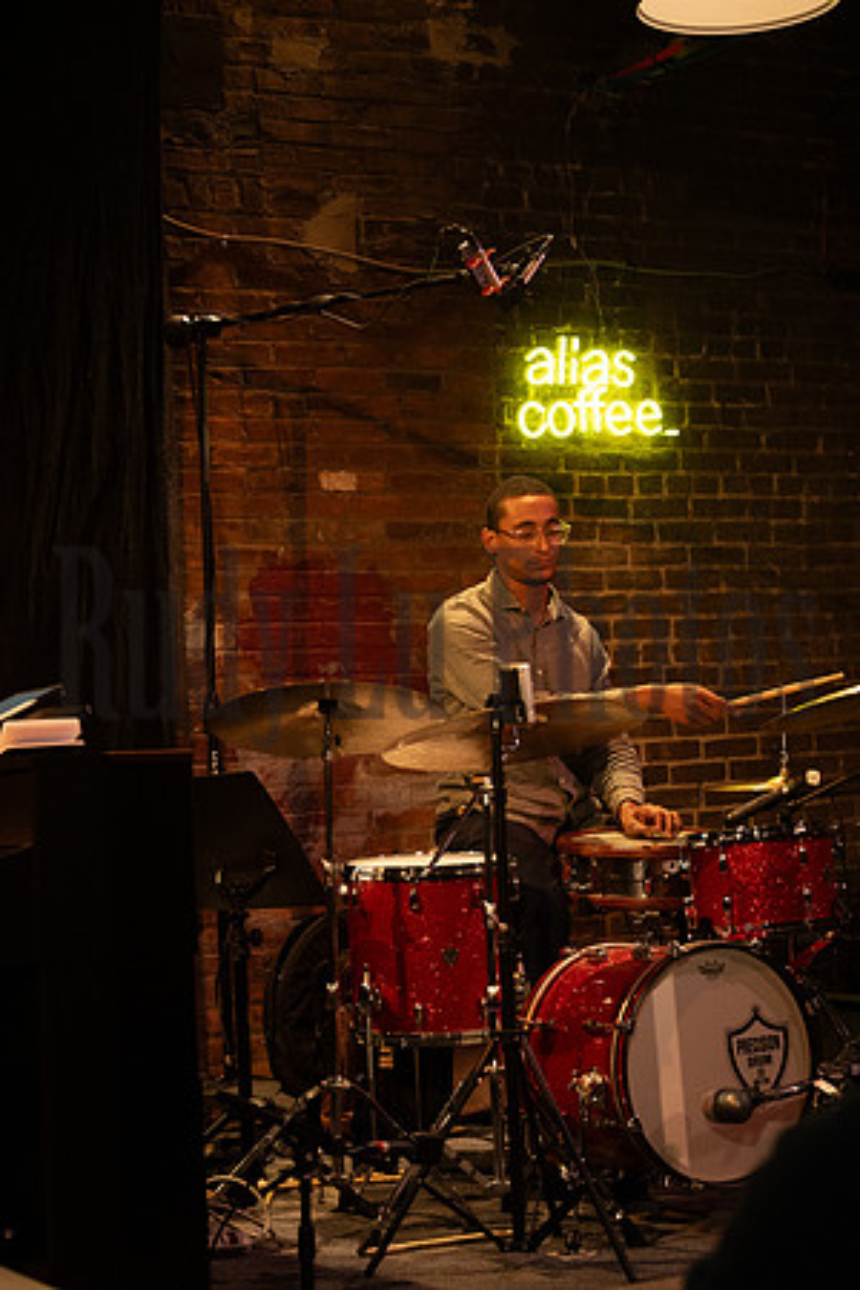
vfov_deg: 28.8
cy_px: 645
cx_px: 430
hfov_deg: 19.5
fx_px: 2508
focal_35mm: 70
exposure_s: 1/125
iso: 5000
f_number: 8
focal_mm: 70
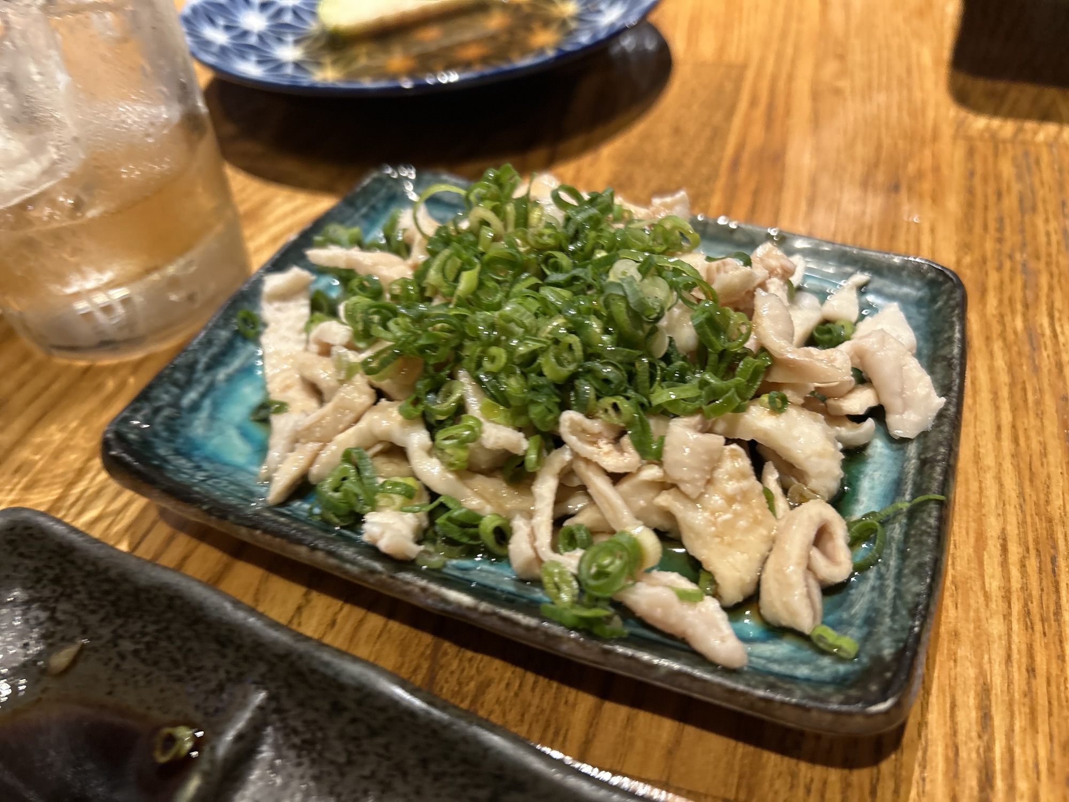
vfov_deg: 53.1
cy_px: 401
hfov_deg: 67.3
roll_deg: +5.5
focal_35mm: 26
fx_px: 803
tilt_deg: -44.3
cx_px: 534
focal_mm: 5.7
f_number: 1.5
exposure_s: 1/50
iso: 250
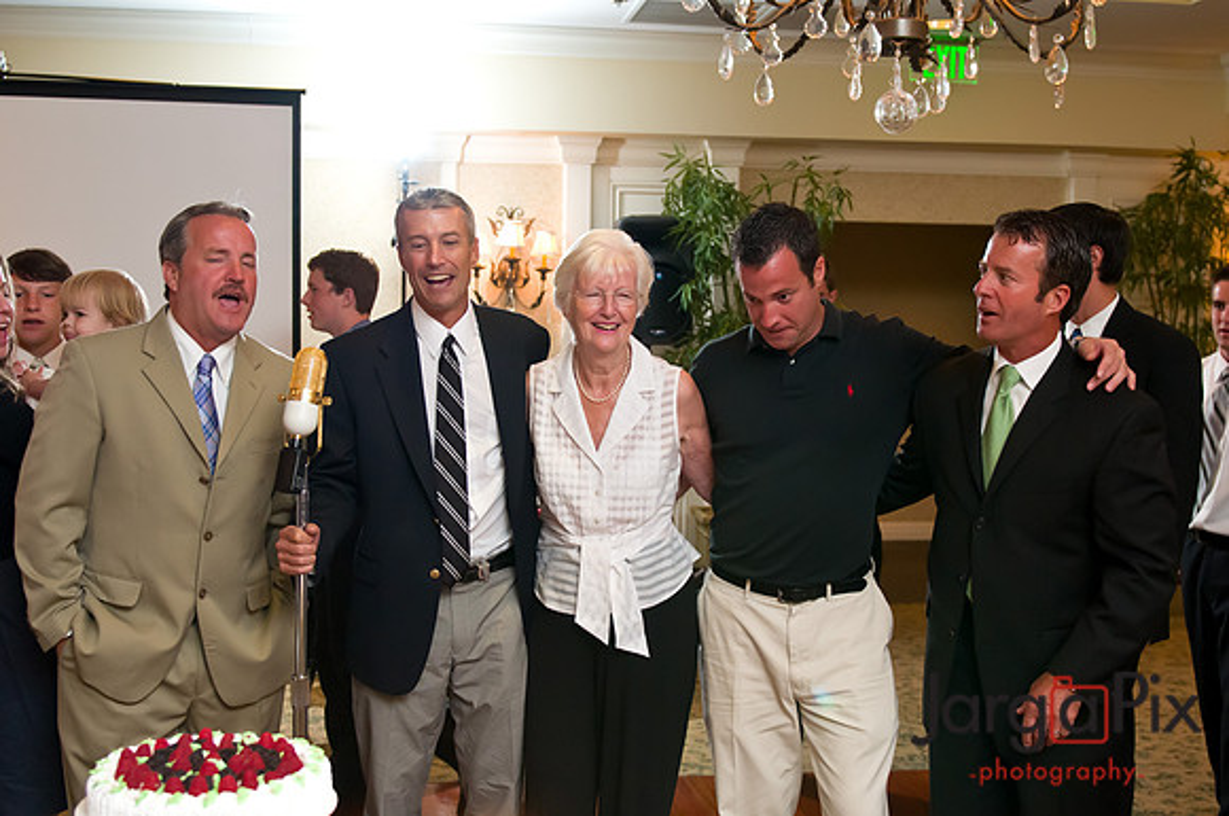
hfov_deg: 45.0
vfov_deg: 30.8
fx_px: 1483
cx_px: 614
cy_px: 408
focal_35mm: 44
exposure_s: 1/160
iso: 1250
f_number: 3.2
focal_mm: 29
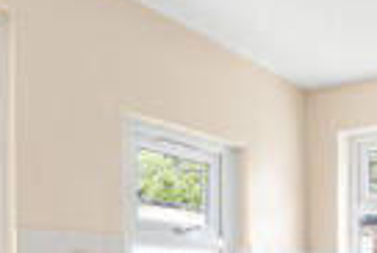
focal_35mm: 56
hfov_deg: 34.3
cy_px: 271
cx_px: 313
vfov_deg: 23.0
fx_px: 587
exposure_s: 1/4
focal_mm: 16
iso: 400
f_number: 8
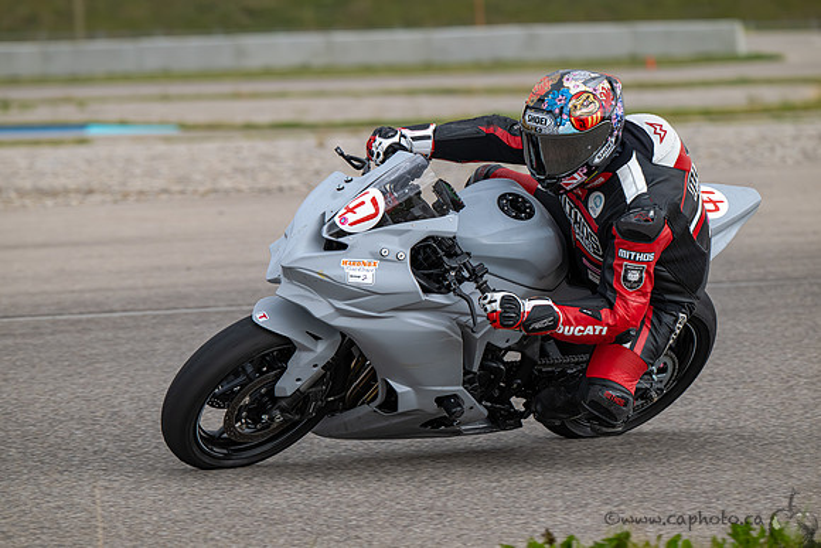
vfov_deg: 5.5
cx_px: 410
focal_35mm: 250
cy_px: 274
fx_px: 5702
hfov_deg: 8.2
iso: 900
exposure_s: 1/1250
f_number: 6.3
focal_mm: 250
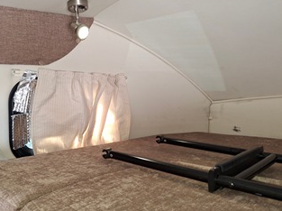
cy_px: 113
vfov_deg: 44.1
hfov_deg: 56.5
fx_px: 260
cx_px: 114
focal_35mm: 32
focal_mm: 4.69
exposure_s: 1/60
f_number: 1.8
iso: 25
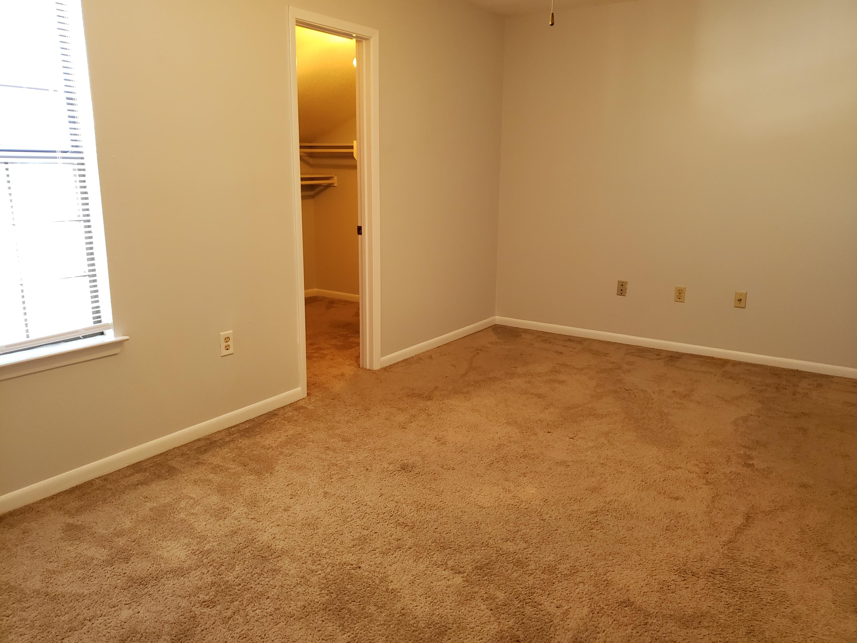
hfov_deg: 67.3
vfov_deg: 53.1
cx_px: 428
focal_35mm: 26
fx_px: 644
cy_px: 322
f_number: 1.5
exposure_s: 1/30
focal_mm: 4.3
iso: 250
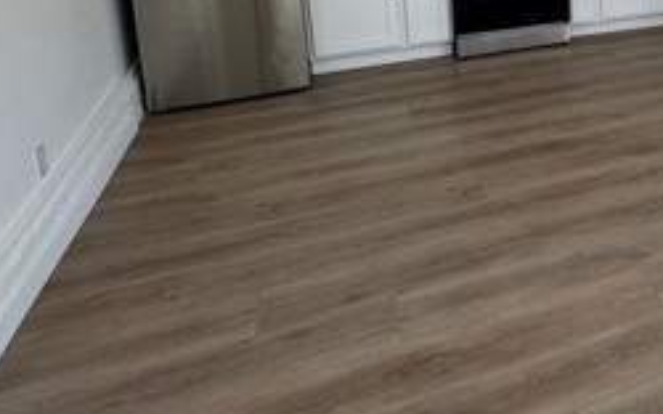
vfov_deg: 29.8
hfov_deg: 43.4
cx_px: 679
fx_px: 686
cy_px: -53
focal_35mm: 38
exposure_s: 1/142
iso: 40
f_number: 2.2
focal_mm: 2.22
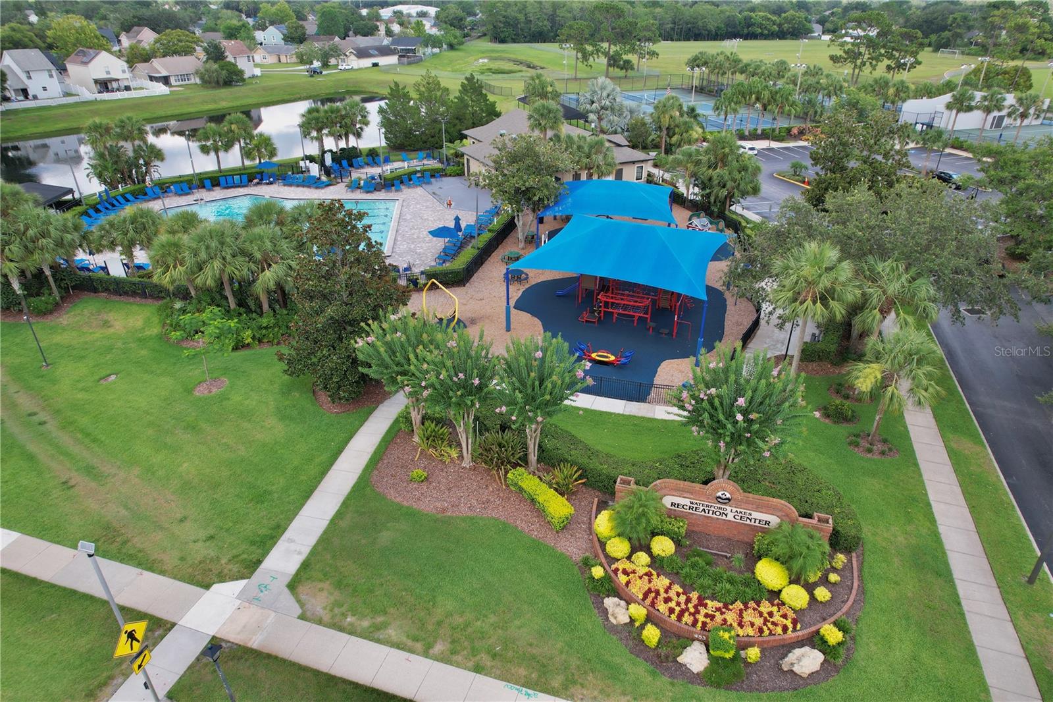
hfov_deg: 78.6
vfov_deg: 57.2
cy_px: 351
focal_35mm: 22
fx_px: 643
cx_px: 526
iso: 100
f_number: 2.8
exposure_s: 1/500
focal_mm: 8.38
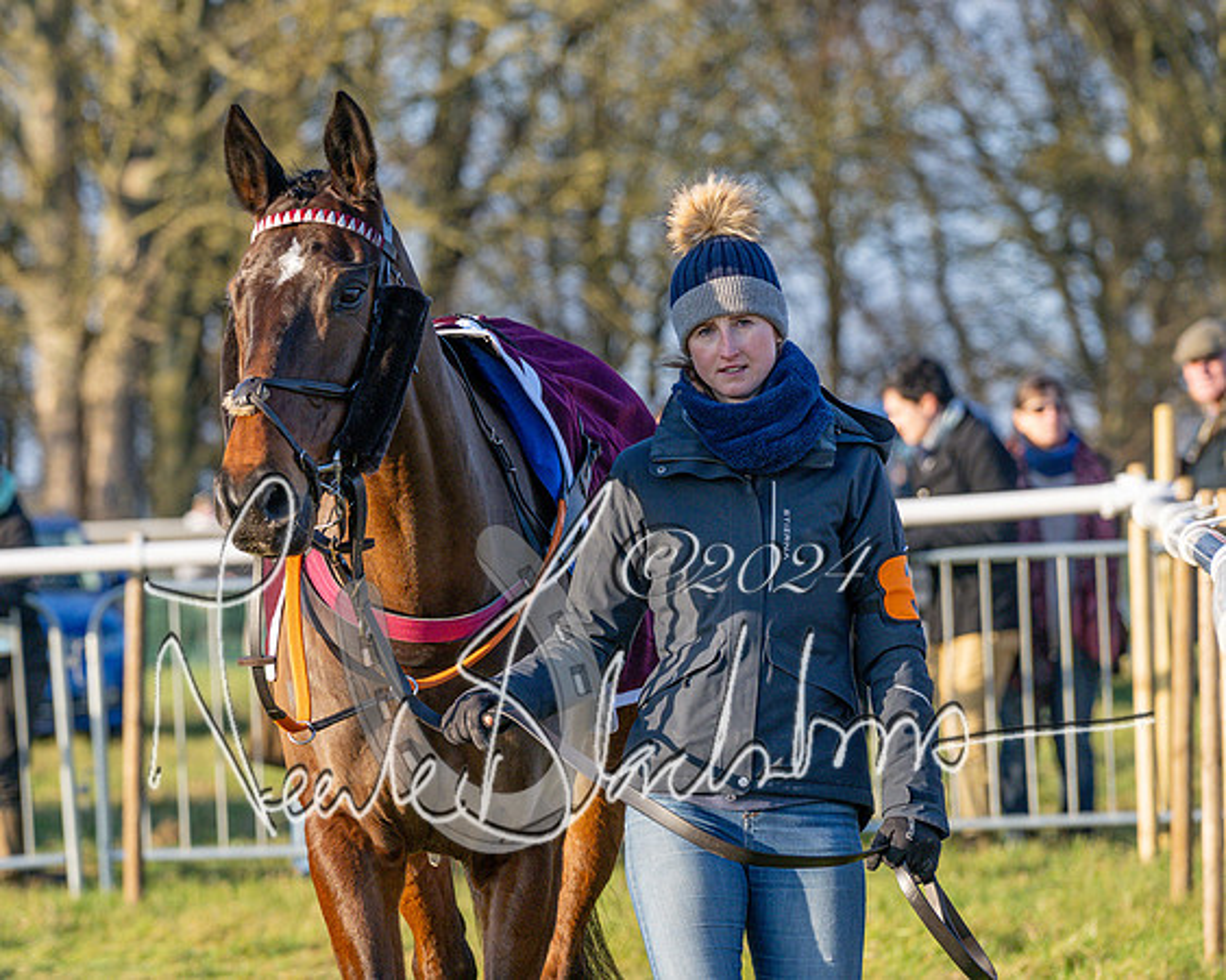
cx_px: 447
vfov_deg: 5.6
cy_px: 465
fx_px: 9947
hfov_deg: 7.1
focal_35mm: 274
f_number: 4
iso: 400
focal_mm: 150
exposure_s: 1/1000
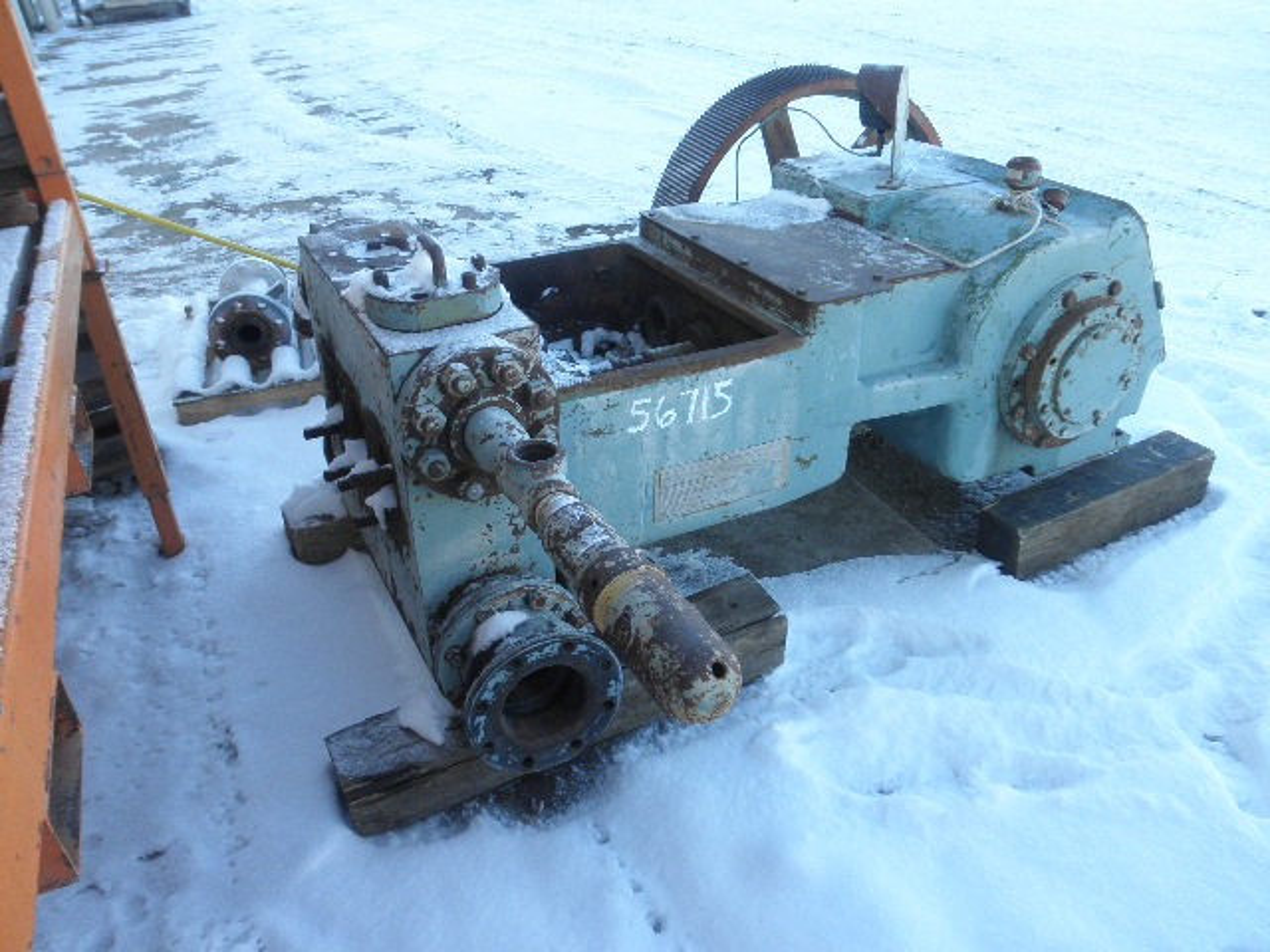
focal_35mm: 28
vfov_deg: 49.7
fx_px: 1027
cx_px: 635
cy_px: 476
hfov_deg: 63.4
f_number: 3
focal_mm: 5
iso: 64
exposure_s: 1/125
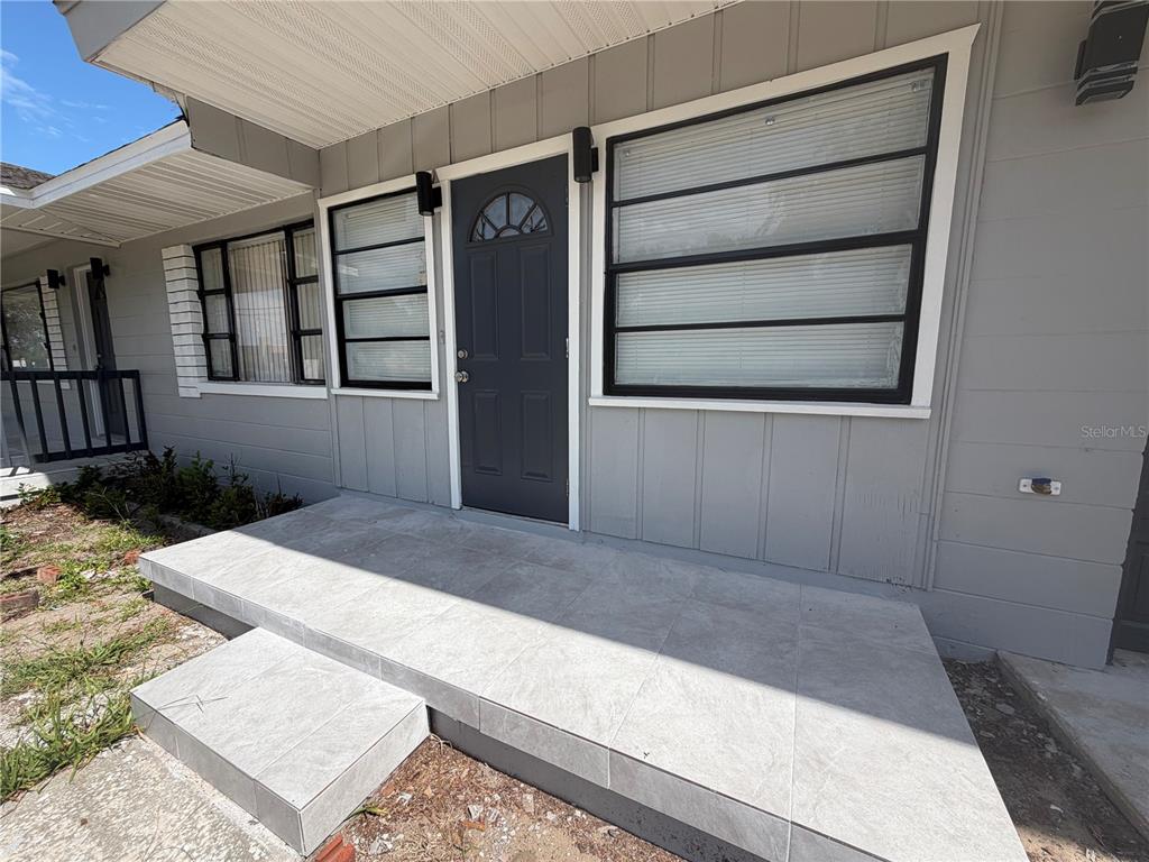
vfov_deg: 85.7
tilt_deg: -6.9
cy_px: 431
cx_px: 574
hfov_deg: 102.1
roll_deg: -0.1
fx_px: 465
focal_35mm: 14
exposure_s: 1/901
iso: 20
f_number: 2.2
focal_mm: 2.22
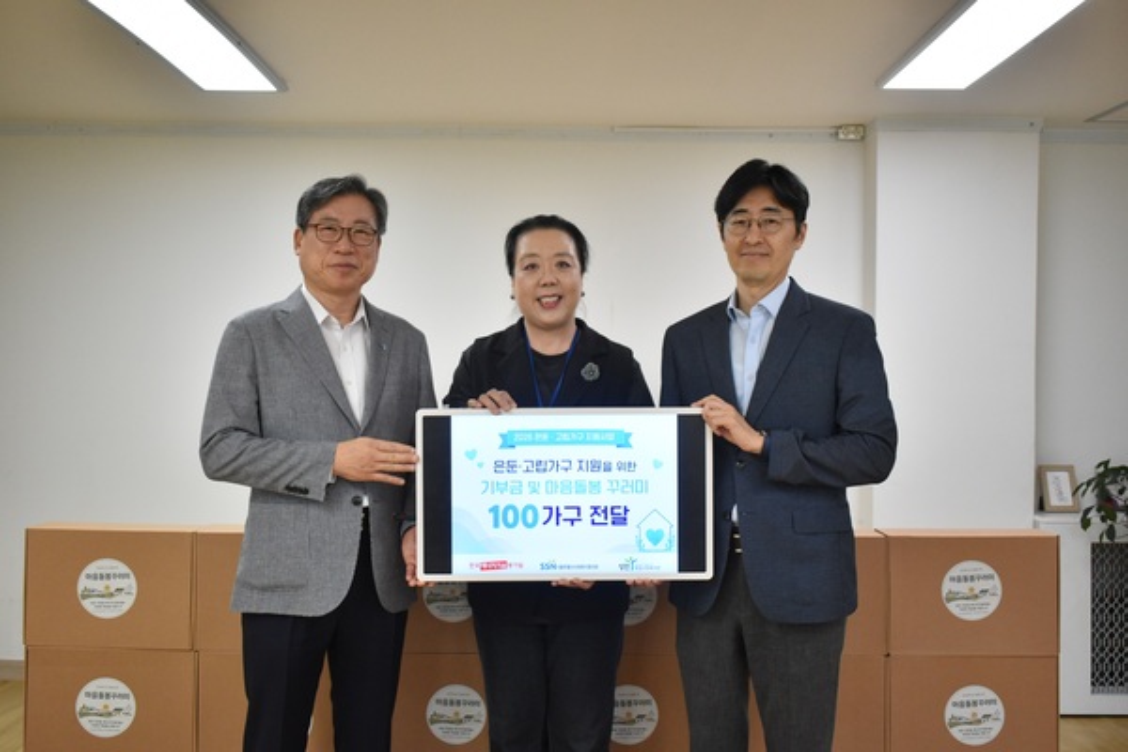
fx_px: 1175
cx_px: 564
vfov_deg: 35.5
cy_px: 376
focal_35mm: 38
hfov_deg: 51.3
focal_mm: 25
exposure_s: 1/250
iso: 1600
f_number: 4
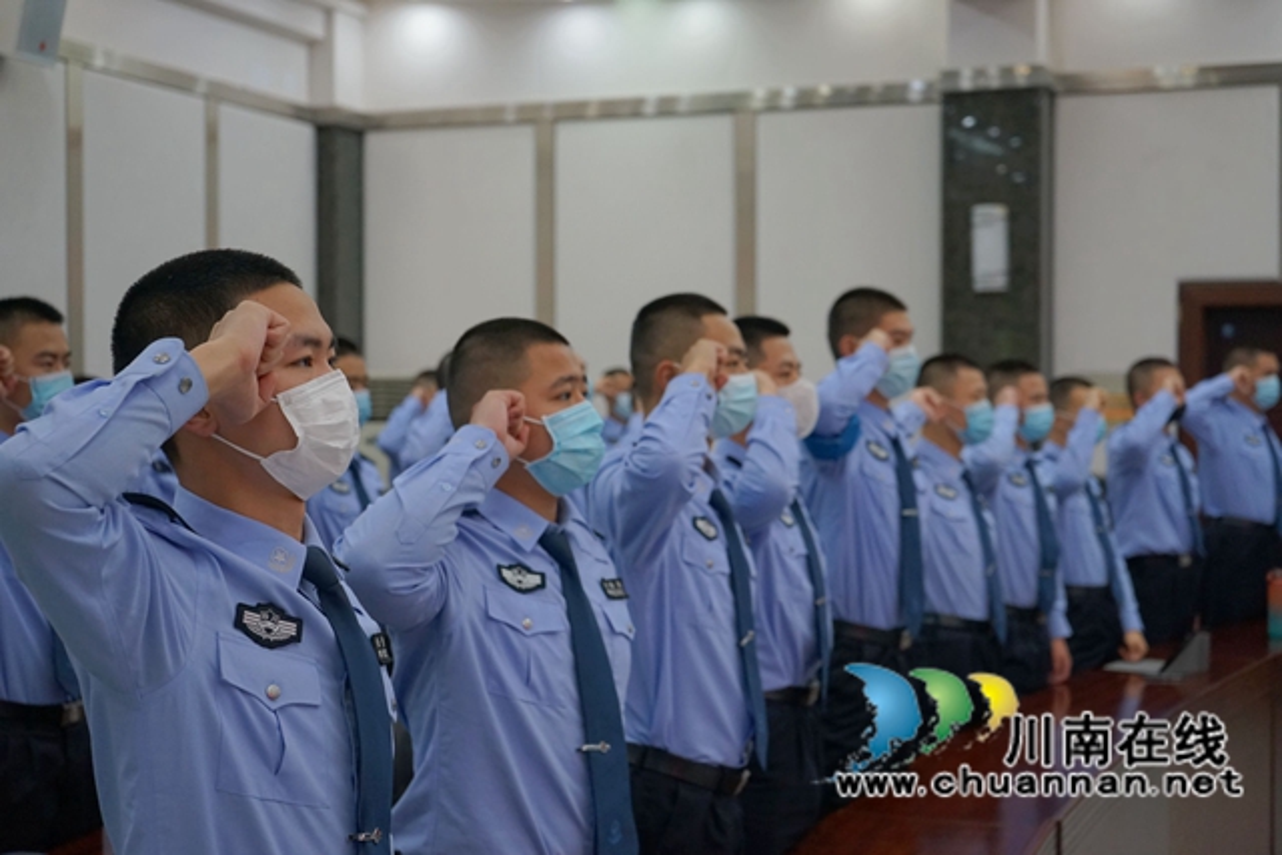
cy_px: 428
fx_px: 1816
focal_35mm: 51
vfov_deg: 26.5
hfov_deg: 38.9
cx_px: 641
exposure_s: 1/160
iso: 1250
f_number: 4.5
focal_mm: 51
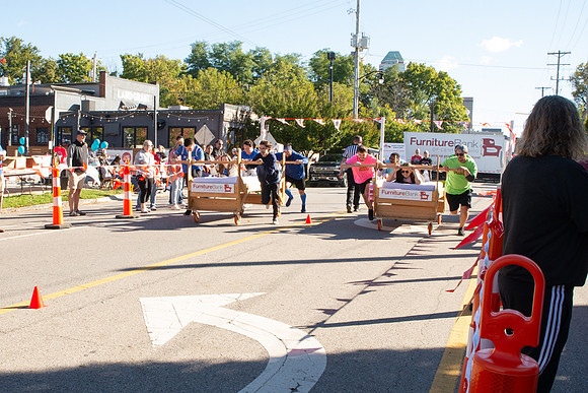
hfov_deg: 51.3
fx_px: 608
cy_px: 204
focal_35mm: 37
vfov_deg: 35.7
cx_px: 243
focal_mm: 24
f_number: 13
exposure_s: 1/200
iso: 800
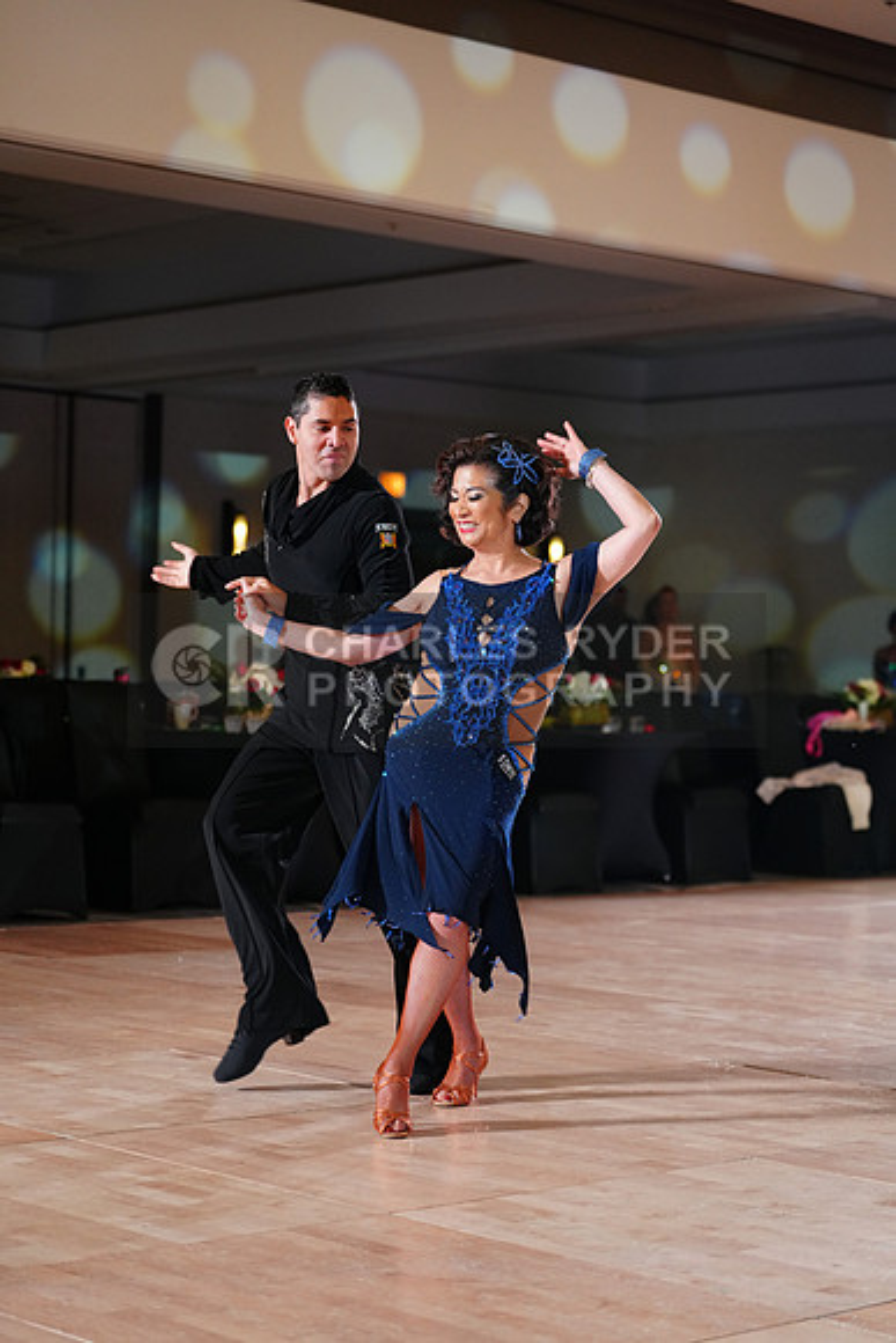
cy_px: 672
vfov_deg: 28.8
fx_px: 2612
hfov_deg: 19.5
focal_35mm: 70
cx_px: 448
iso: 2500
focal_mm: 70
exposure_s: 1/400
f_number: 2.8
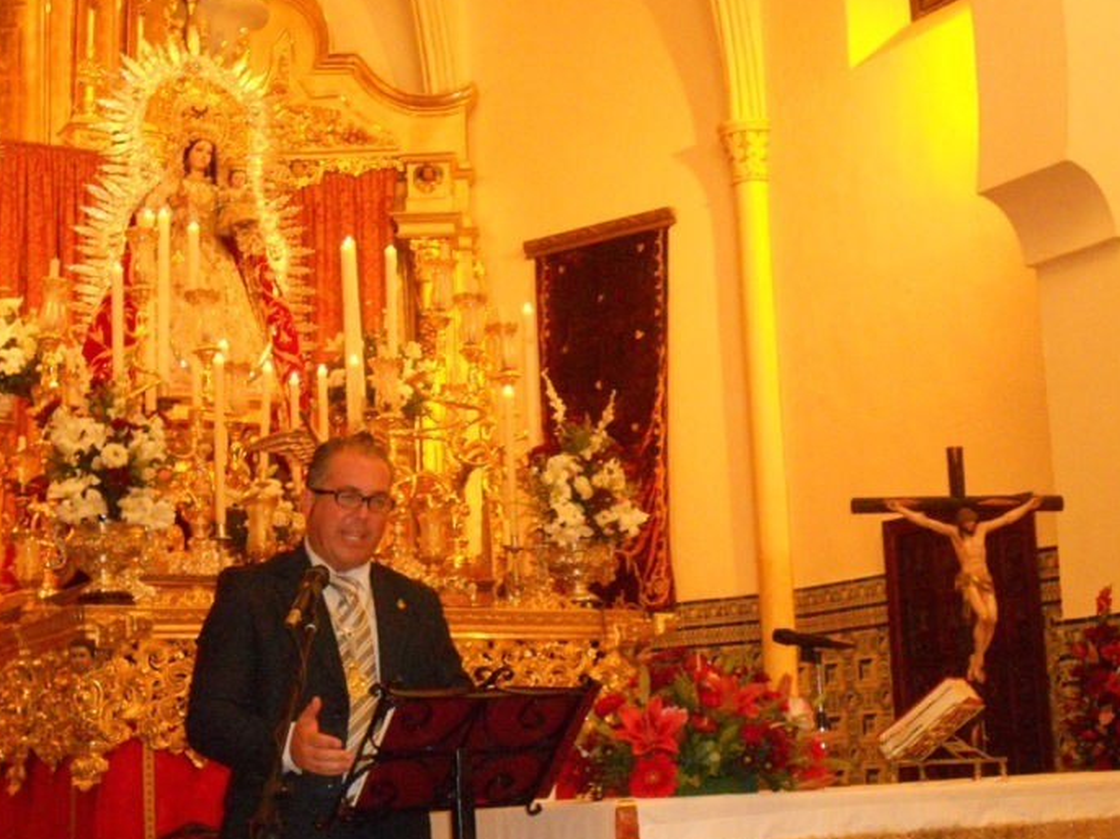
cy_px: 452
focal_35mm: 63
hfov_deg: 30.7
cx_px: 550
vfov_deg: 23.3
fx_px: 2038
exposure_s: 1/30
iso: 1000
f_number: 4.8
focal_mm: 9.8
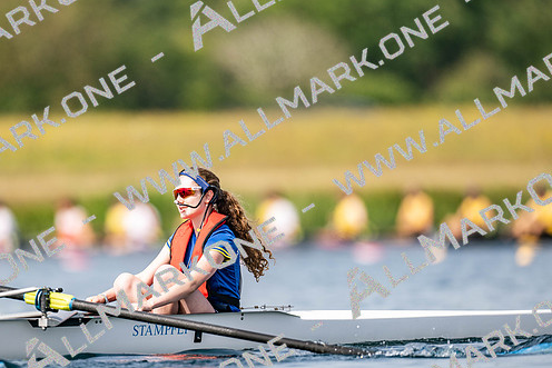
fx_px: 10766
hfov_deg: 2.9
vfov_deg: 2.0
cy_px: 214
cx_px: 252
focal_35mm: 702
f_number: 4
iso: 160
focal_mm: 600
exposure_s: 1/2500
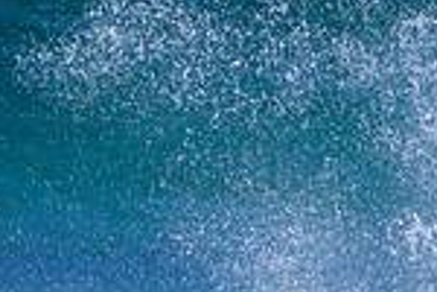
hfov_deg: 0.7
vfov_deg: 0.5
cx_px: 533
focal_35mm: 2985
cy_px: 630
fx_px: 36232
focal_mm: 560
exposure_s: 1/2000
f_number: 8
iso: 450
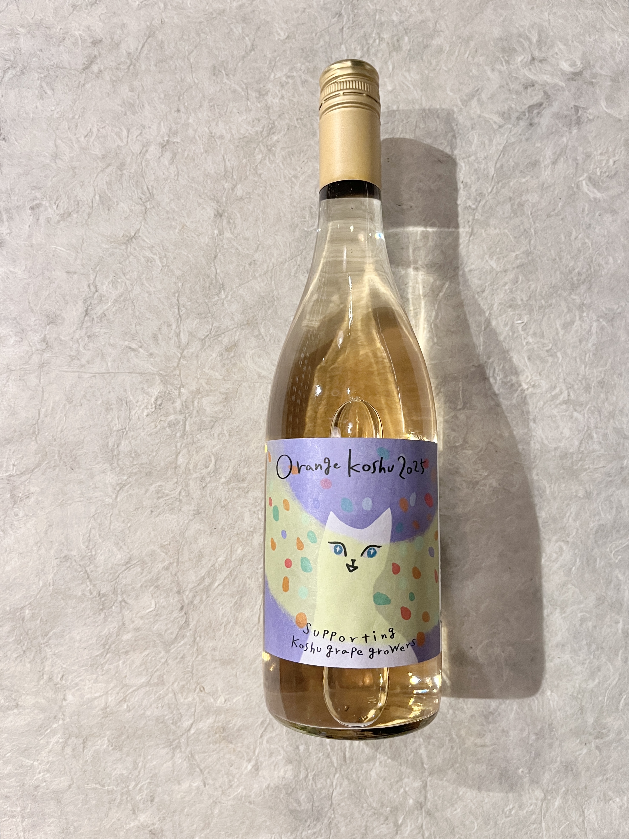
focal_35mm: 26
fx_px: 630
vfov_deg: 67.3
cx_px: 314
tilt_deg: -84.8
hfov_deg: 53.1
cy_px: 420
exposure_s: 1/50
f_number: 1.6
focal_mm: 5.1
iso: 320
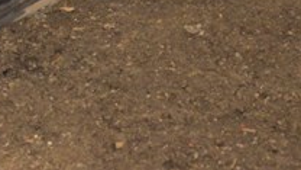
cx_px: -22
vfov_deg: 2.4
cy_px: -126
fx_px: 4035
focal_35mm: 506
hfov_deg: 4.3
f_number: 5.6
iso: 3200
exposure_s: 1/30
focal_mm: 105
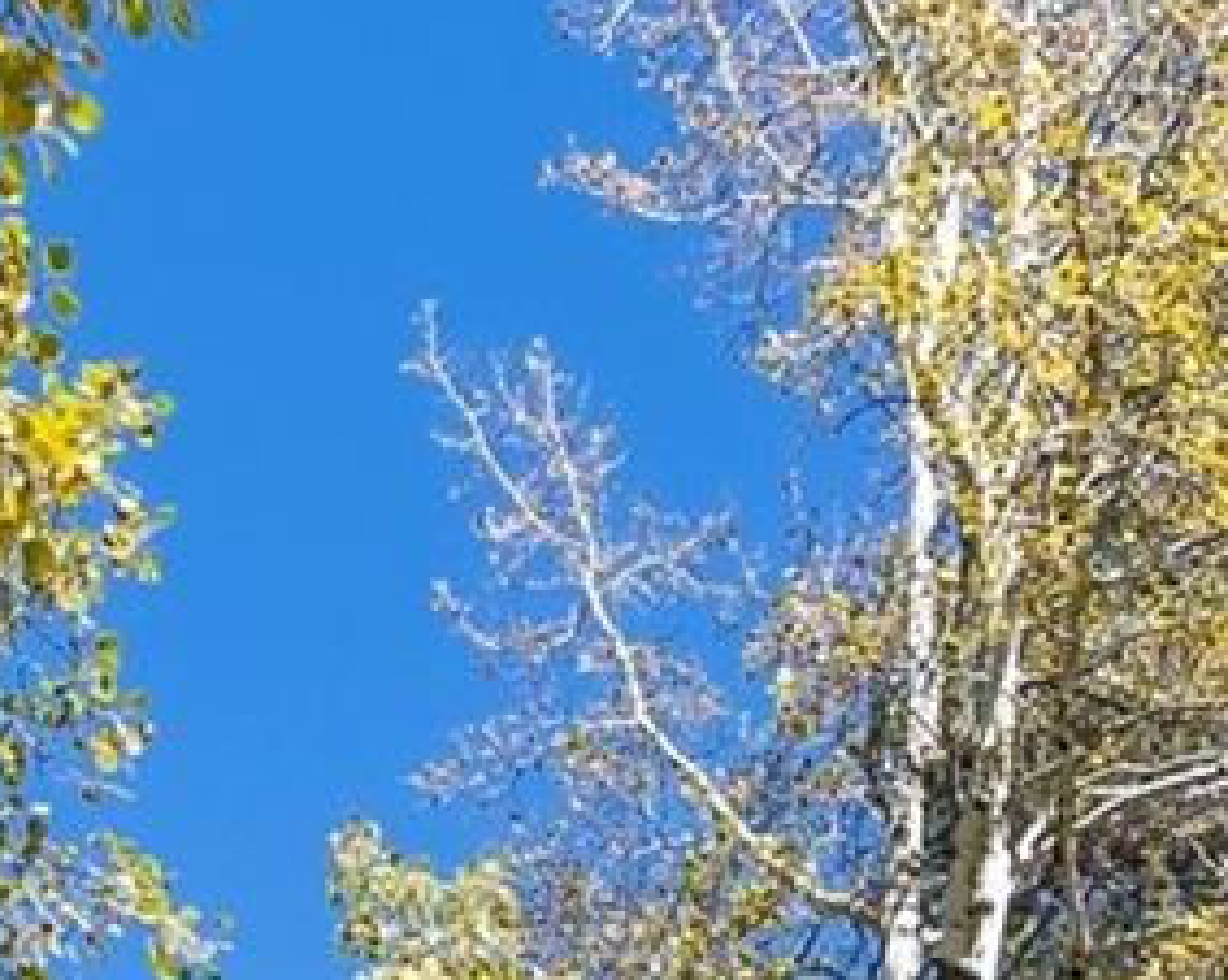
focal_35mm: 85
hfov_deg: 22.5
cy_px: 2023
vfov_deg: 14.6
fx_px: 3087
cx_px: 673
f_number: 8
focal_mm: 16
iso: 400
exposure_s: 1/200
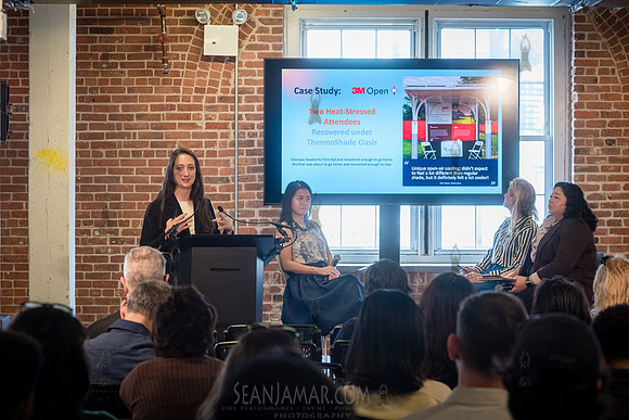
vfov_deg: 13.3
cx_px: 309
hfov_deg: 19.8
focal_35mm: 103
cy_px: 210
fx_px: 1800
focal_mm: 100
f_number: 5.6
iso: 2500
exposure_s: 1/200
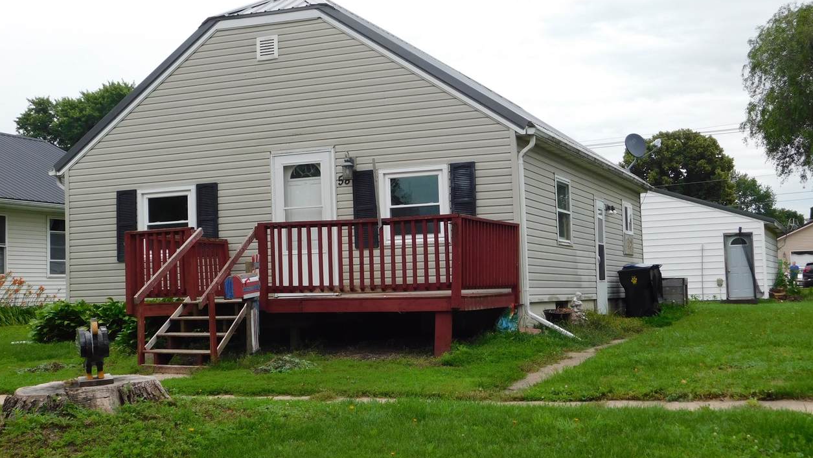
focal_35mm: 50
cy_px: 210
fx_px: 1078
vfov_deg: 23.9
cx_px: 409
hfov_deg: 41.3
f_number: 3.7
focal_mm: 8
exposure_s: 1/200
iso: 125
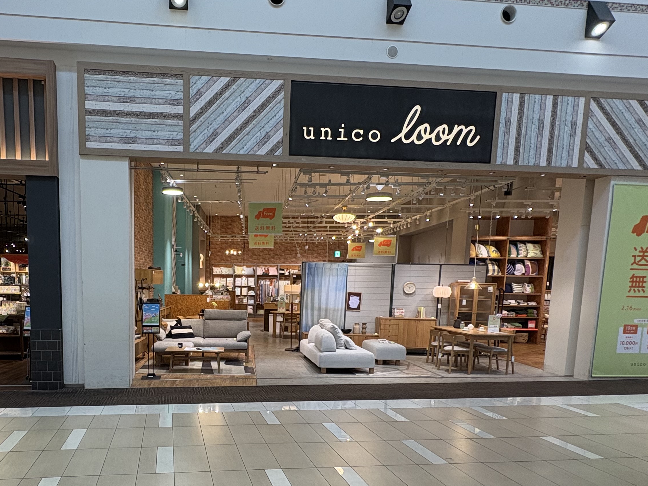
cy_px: 335
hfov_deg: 67.4
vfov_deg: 53.5
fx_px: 468
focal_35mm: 25
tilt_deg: -6.8
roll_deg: -0.5
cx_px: 214
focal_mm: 2.22
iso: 200
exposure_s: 1/120
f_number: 2.2
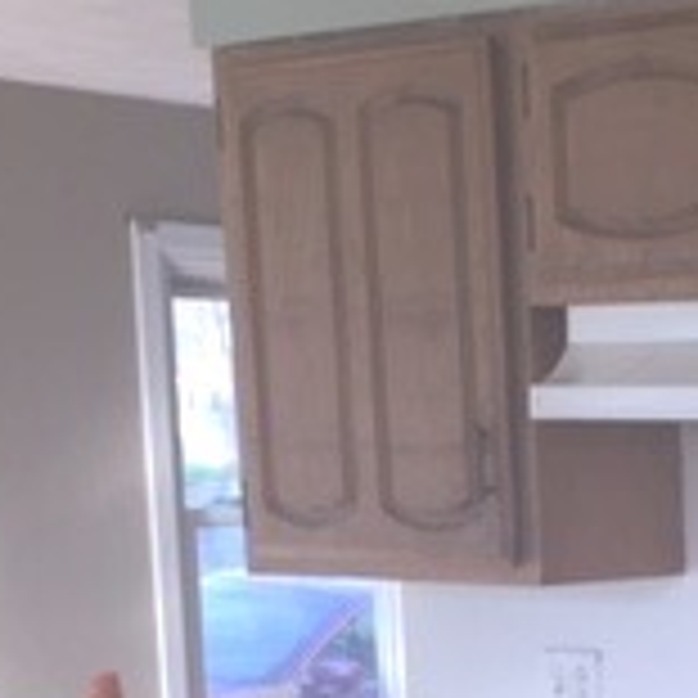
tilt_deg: -8.3
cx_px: 1013
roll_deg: -1.0
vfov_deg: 15.9
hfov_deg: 15.3
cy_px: 815
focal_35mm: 106
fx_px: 2418
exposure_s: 1/120
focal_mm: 4.15
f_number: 2.2
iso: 32
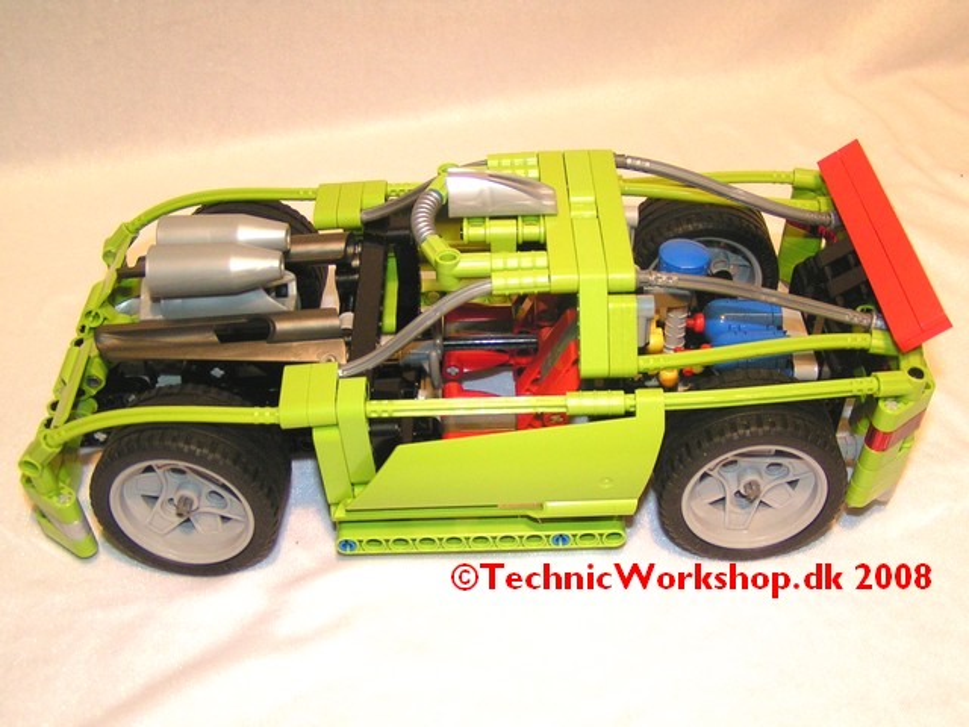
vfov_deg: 37.7
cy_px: 364
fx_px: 1064
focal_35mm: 38
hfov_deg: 49.0
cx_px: 484
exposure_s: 1/40
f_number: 2.8
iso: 160
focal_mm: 5.8
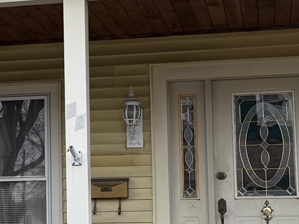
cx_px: 68
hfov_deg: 17.5
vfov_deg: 13.2
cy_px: 108
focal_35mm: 112
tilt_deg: +7.5
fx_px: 967
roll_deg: +0.7
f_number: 1.78
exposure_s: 1/1174
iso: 100
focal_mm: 6.76
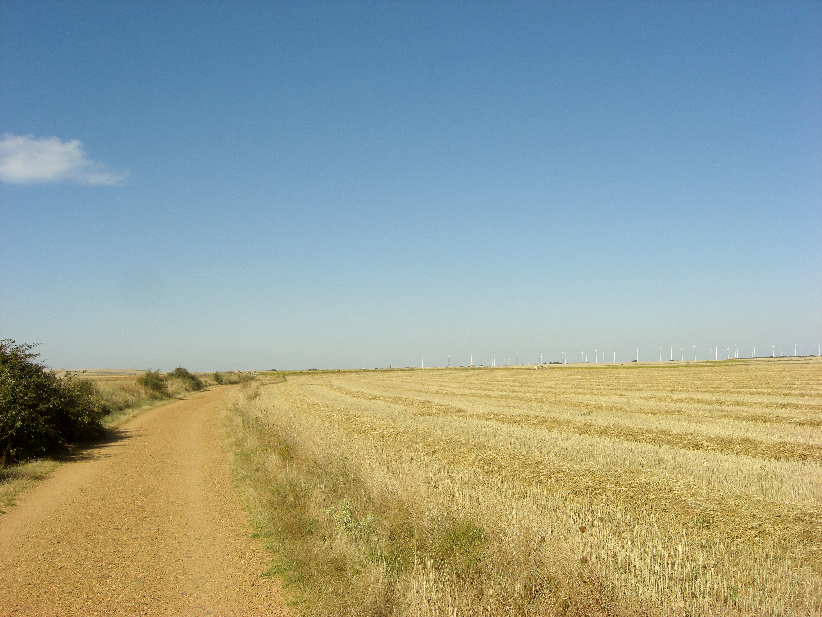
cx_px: 411
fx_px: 902
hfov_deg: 49.0
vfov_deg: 37.7
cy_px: 308
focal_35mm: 38
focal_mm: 7.9
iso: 80
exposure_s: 1/320
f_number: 8
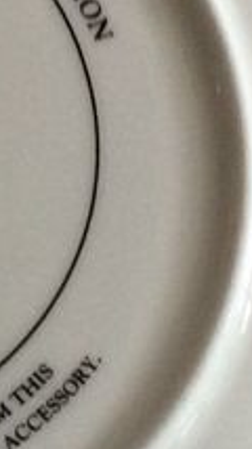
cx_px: -181
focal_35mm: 163
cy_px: 278
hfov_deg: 7.2
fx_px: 1941
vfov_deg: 13.2
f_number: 2.4
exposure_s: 1/25
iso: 100
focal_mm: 3.3
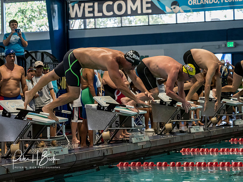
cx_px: 122
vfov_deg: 11.1
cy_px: 91
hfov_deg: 14.7
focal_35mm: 134
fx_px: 941
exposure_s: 1/1000
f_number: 2.8
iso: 3200
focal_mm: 67
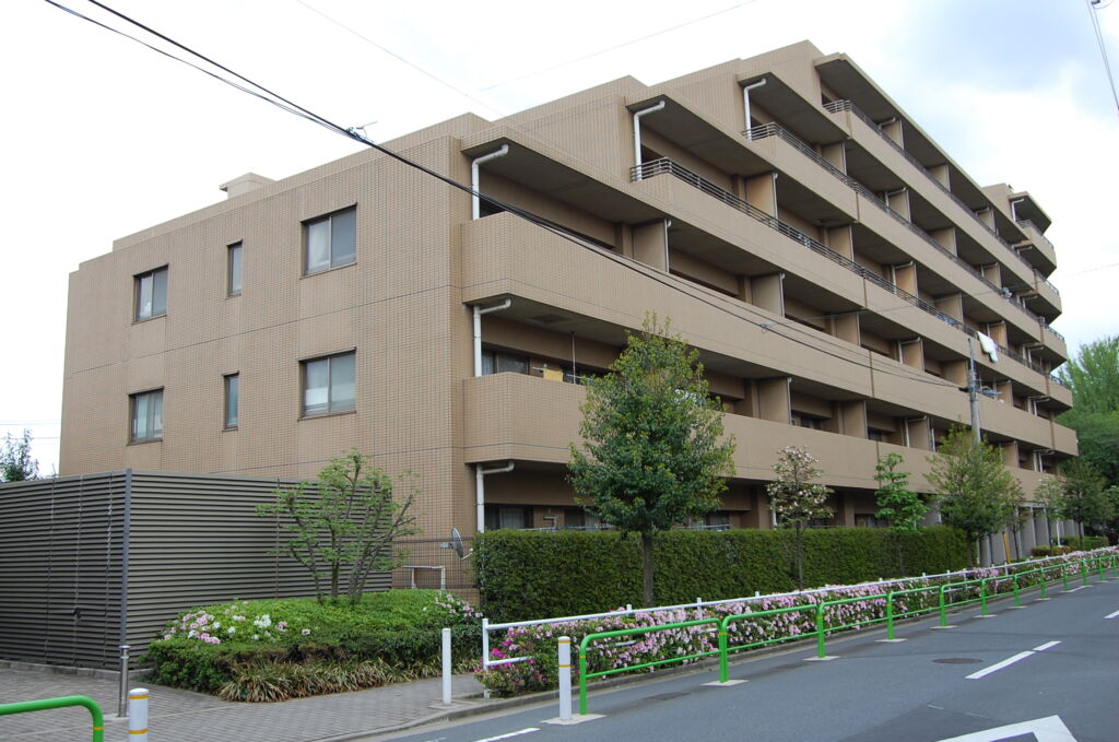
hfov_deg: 55.2
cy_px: 371
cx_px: 560
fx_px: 1071
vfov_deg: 38.2
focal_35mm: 34
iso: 200
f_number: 6.3
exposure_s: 1/160
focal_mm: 23
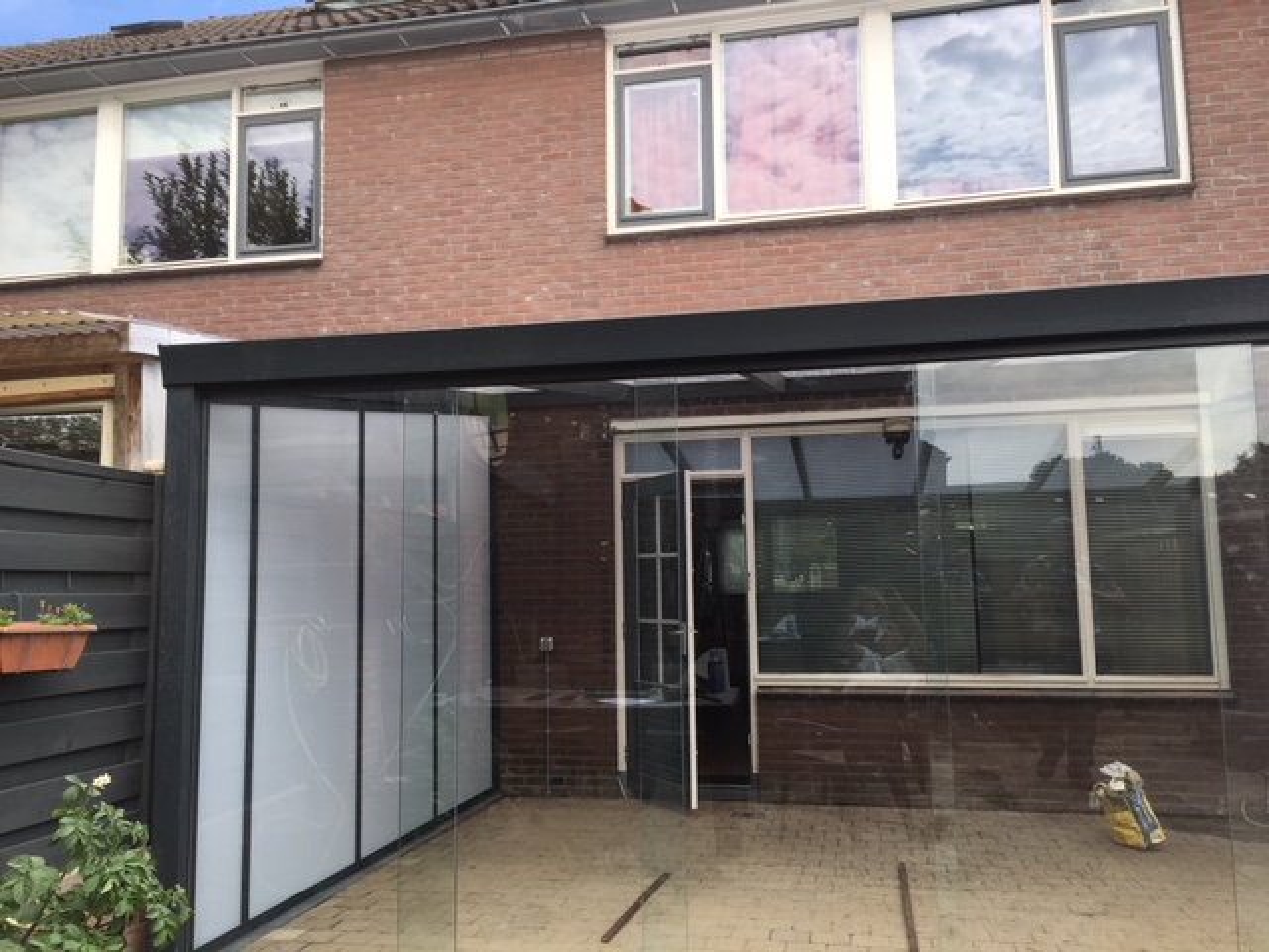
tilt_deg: +6.3
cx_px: 634
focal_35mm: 29
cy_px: 476
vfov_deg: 48.2
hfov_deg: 61.7
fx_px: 1063
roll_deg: +0.8
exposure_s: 1/610
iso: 25
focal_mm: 4.15
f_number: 2.2
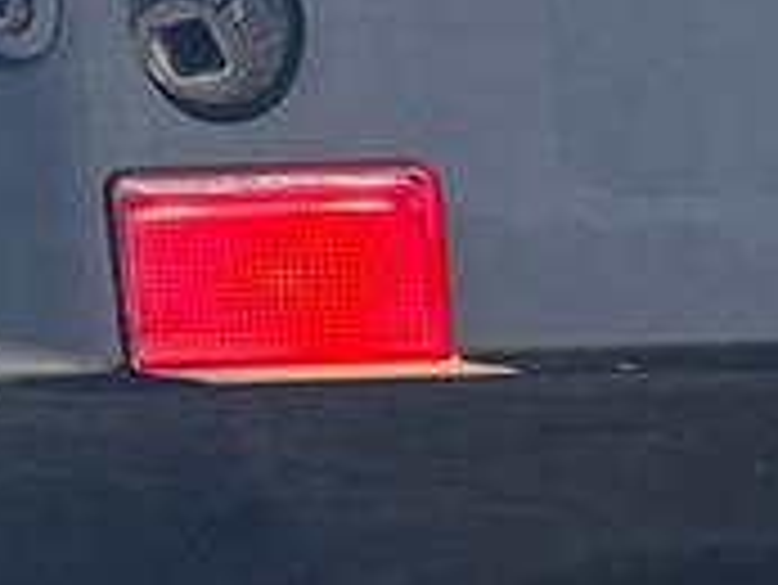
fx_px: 4318
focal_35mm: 192
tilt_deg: -0.1
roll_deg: +3.8
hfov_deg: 8.7
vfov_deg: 7.6
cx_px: 2267
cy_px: 958
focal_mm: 5.96
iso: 64
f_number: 1.6
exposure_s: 1/895
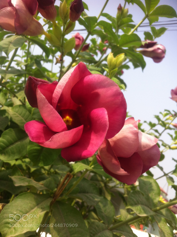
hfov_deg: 40.6
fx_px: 239
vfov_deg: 52.7
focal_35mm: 35
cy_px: 118
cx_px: 88
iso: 80
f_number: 2.8
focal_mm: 3.85
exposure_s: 1/628
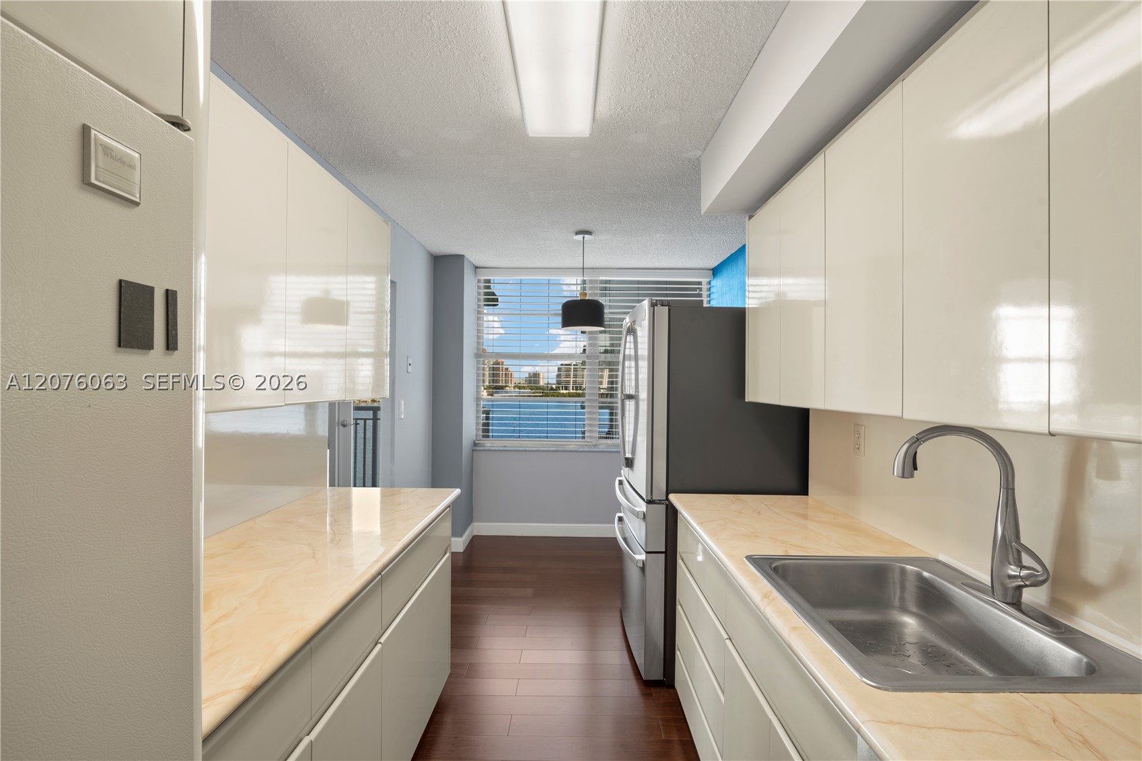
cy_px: 380
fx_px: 507
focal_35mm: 16
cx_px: 571
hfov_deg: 96.7
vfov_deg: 73.7
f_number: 9
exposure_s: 1/2
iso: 100
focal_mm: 16
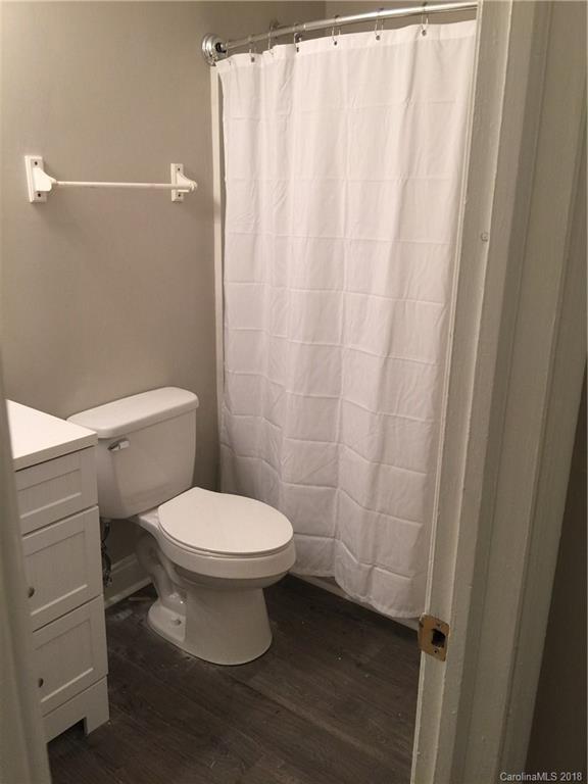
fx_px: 657
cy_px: 392
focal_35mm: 29
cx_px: 294
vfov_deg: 61.7
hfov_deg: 48.2
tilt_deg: -16.2
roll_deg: -0.7
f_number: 2.2
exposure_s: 1/30
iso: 50
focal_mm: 4.15
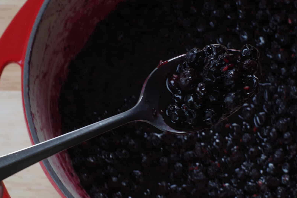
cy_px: 95
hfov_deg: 20.8
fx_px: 809
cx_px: 135
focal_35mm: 98
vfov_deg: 14.0
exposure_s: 1/15
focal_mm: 50
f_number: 6.3
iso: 400
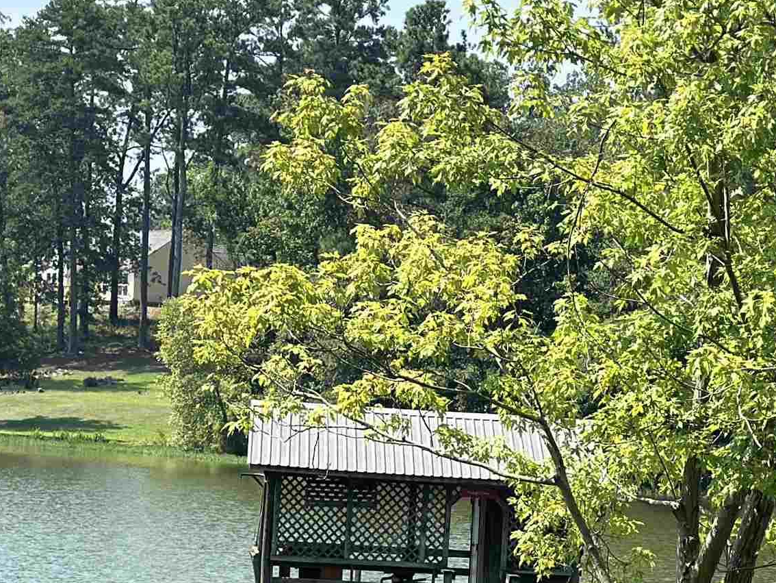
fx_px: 2915
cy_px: 621
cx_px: 511
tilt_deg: -3.7
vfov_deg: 11.3
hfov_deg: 15.1
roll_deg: -3.2
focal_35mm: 130
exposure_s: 1/2532
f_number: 1.78
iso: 100
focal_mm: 6.86
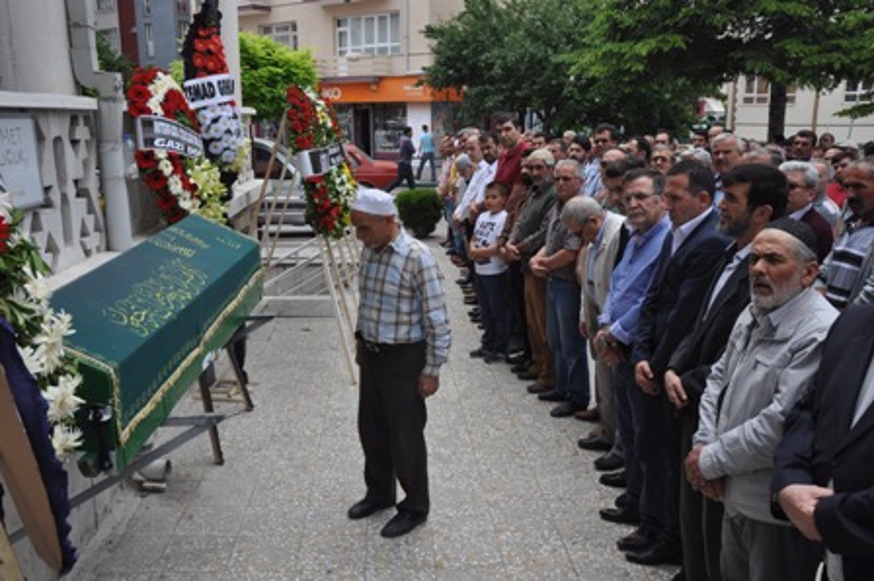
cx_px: 437
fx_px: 801
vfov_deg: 39.9
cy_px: 290
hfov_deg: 57.3
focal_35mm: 33
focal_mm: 22
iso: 200
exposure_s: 1/250
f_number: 8
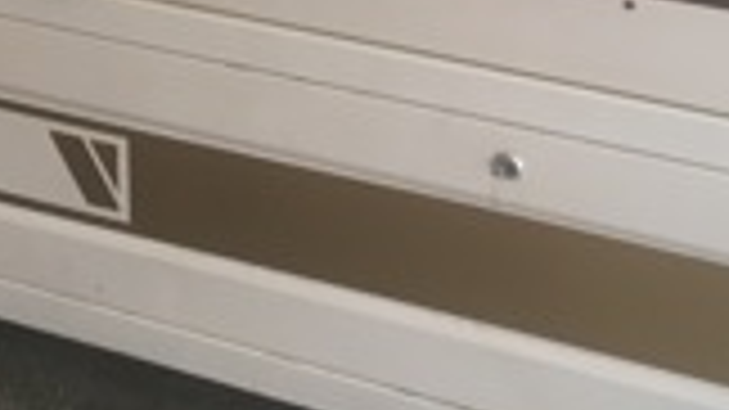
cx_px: 234
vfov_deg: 12.8
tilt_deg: -21.6
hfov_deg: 23.3
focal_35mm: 91
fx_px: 1758
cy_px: -128
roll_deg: -0.2
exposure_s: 1/33
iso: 40
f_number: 2.2
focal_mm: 4.15
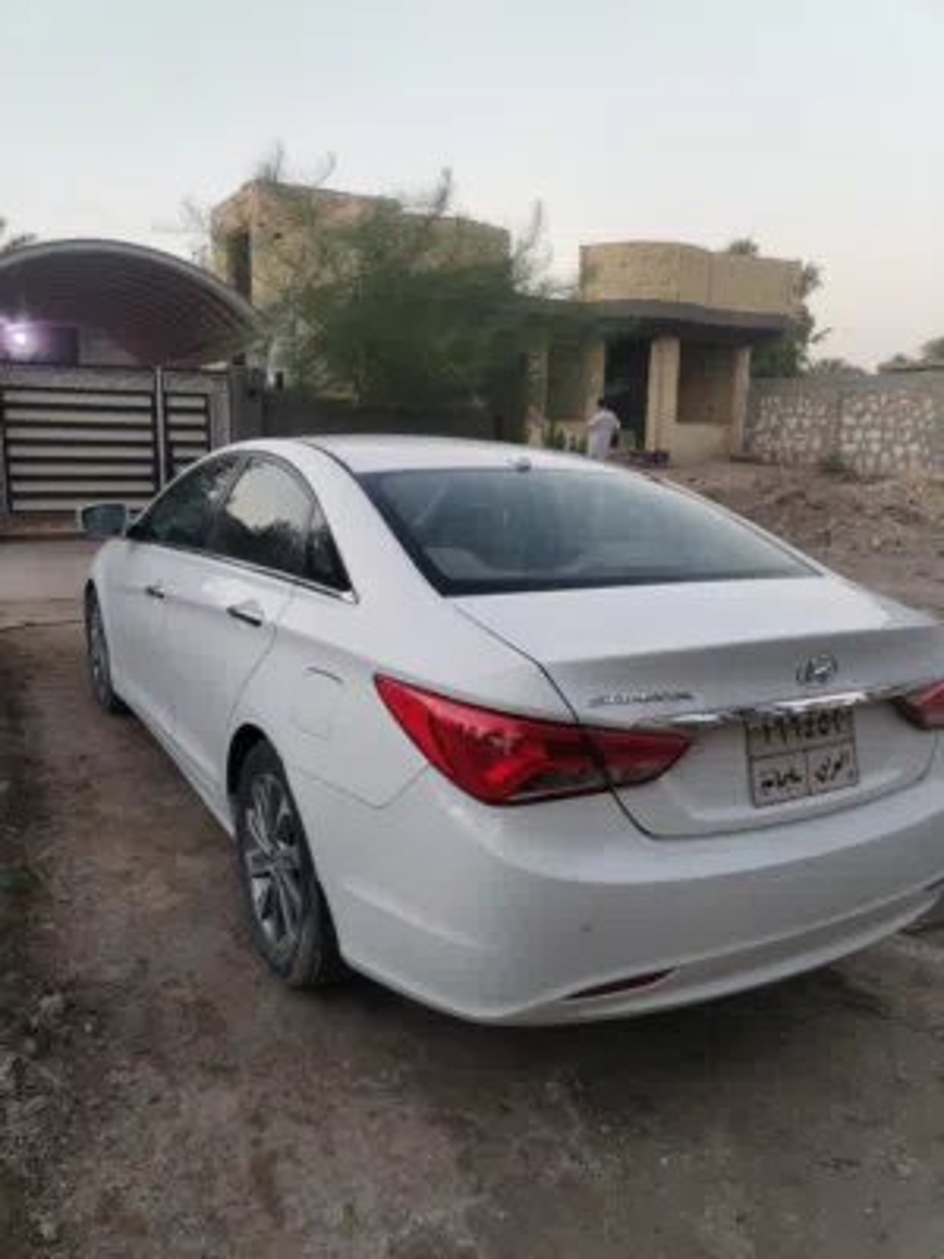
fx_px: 945
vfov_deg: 67.3
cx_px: 472
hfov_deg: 53.1
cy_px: 630
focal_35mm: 26
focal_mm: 4.75
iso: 296
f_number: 1.8
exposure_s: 1/50
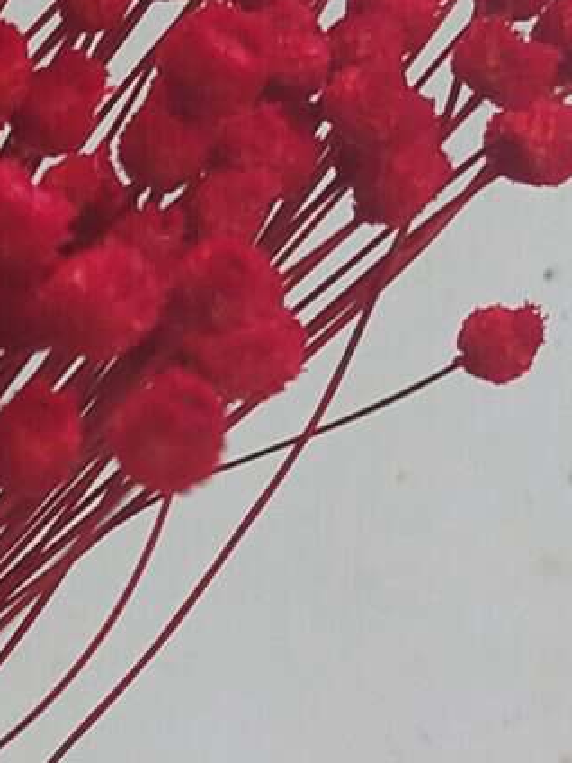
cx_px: -450
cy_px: 576
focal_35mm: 145
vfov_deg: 13.6
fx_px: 3195
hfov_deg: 9.7
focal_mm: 5.23
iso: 64
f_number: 1.8
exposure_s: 1/25
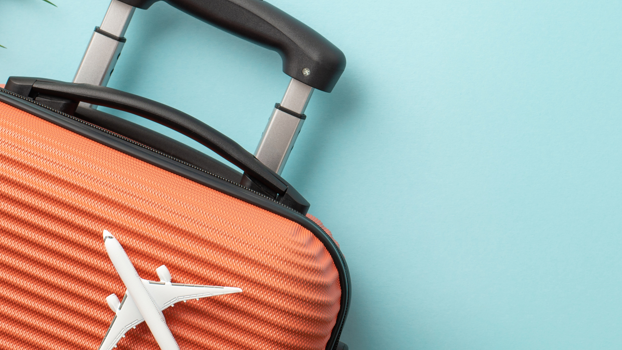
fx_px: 1880
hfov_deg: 18.6
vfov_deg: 10.6
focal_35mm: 114
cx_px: 491
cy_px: 16
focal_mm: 50
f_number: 8
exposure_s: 1/125
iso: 100
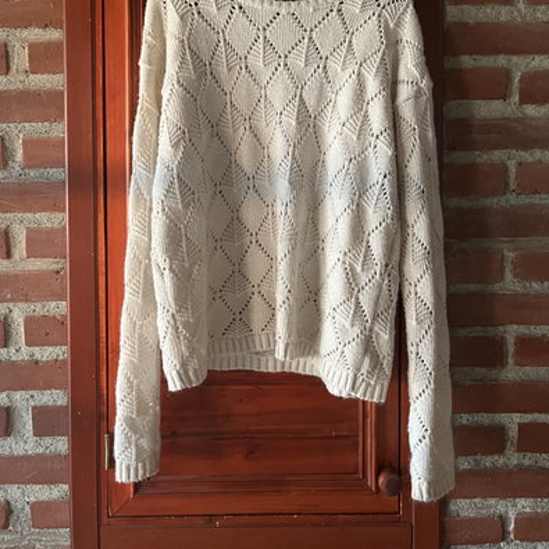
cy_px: 218
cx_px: 274
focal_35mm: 31
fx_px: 556
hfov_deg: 52.5
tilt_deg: -1.6
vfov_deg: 52.2
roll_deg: +0.2
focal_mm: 5.1
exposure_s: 1/40
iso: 500
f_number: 1.6
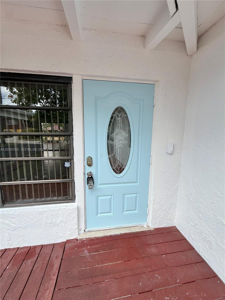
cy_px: 150
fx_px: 121
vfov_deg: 102.1
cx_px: 112
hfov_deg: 85.7
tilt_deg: -4.3
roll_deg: -3.9
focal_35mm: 14
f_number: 2.2
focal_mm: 2.22
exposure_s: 1/531
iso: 50
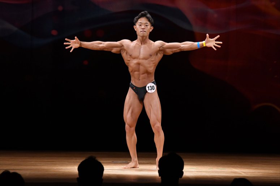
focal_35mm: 255
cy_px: 93
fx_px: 1982
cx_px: 140
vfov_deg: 5.4
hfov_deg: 8.1
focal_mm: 170
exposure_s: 1/400
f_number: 5.6
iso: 3200
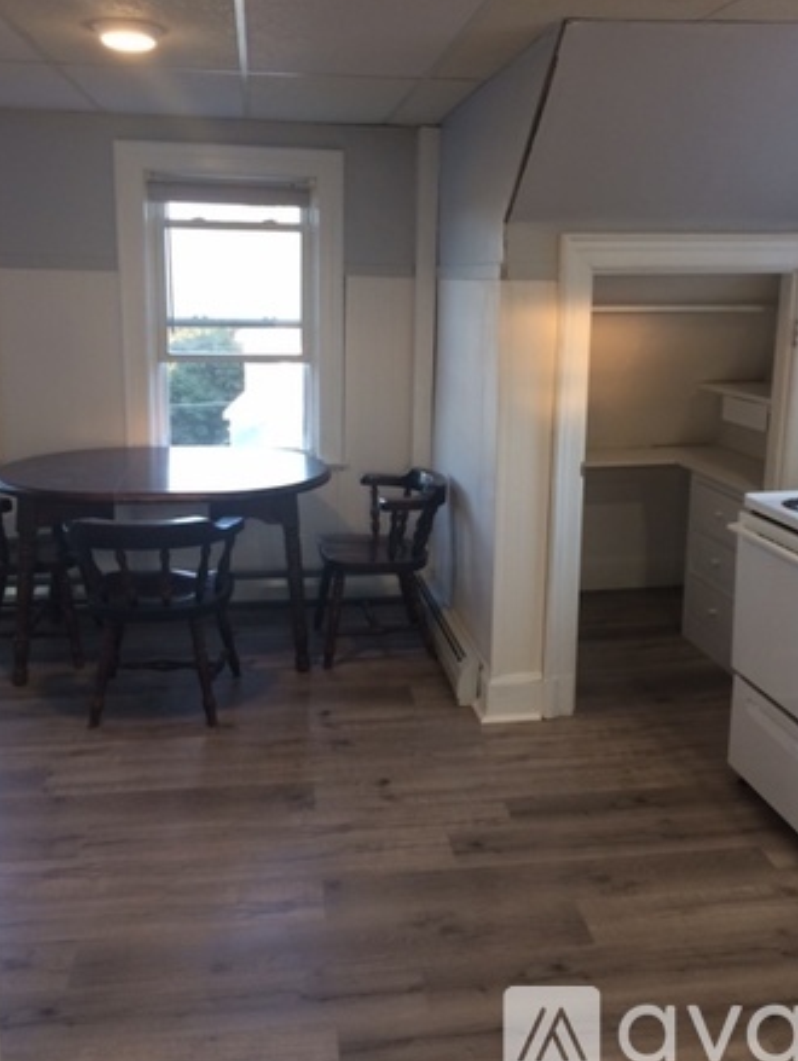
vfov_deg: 55.2
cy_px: 479
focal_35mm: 33
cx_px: 441
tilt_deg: -14.4
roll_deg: +0.8
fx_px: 1013
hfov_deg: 42.9
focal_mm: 4.15
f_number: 2.2
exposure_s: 1/30
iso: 80
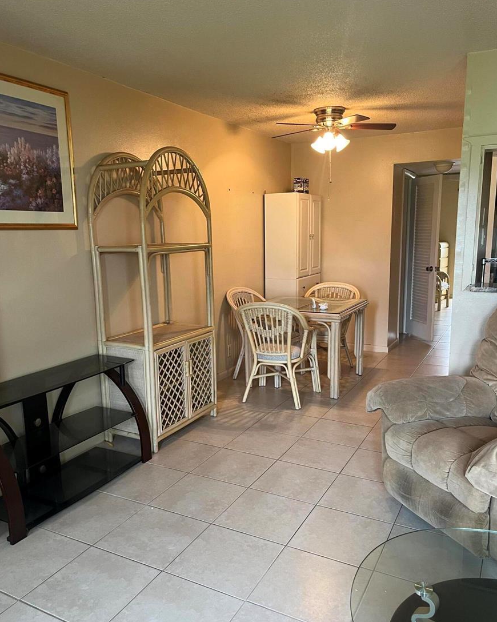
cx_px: 246
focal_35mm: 28
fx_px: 515
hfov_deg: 51.5
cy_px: 317
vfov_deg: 62.2
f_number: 1.6
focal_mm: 5.1
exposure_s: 1/60
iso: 200
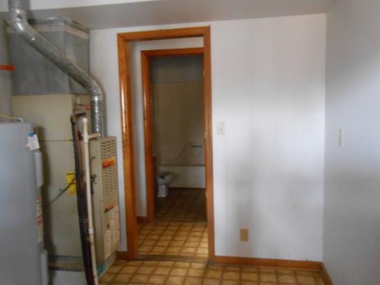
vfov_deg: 46.8
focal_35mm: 30
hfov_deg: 60.0
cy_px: 142
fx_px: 329
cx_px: 190
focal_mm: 5.3
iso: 800
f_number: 3.8
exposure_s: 1/2.5
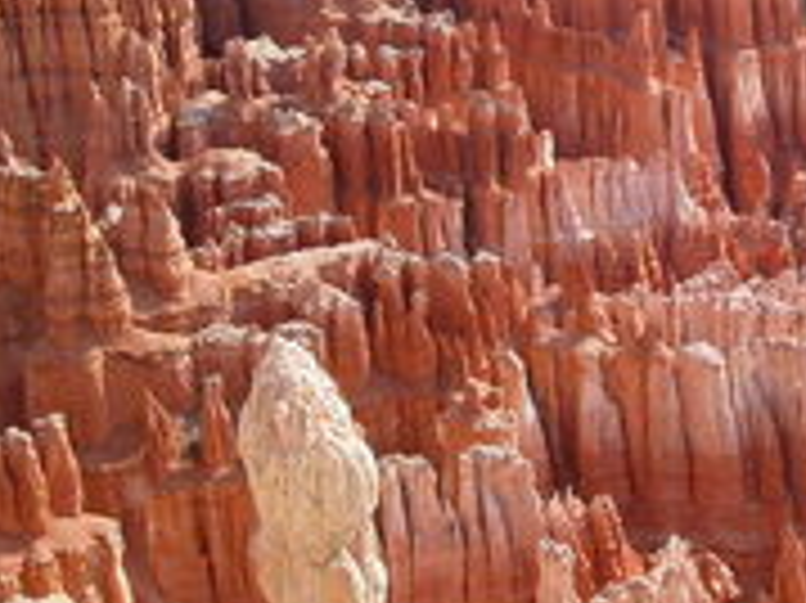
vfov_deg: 17.2
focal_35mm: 85
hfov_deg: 22.6
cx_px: 702
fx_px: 1978
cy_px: 90
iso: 100
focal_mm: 7.8
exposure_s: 1/180
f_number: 8
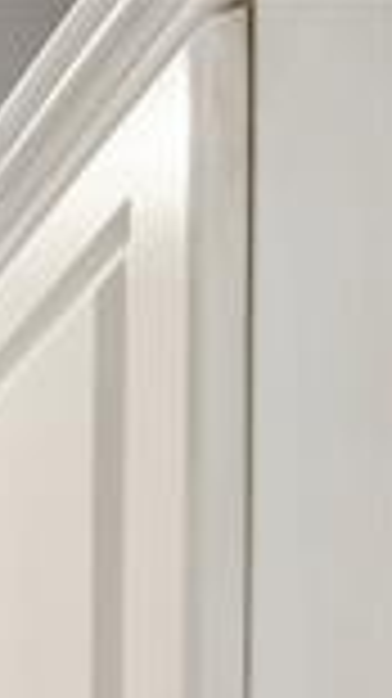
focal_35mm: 83
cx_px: -1901
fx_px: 1536
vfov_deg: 16.5
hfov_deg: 5.1
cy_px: 1527
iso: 125
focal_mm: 8
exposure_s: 1/2
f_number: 8
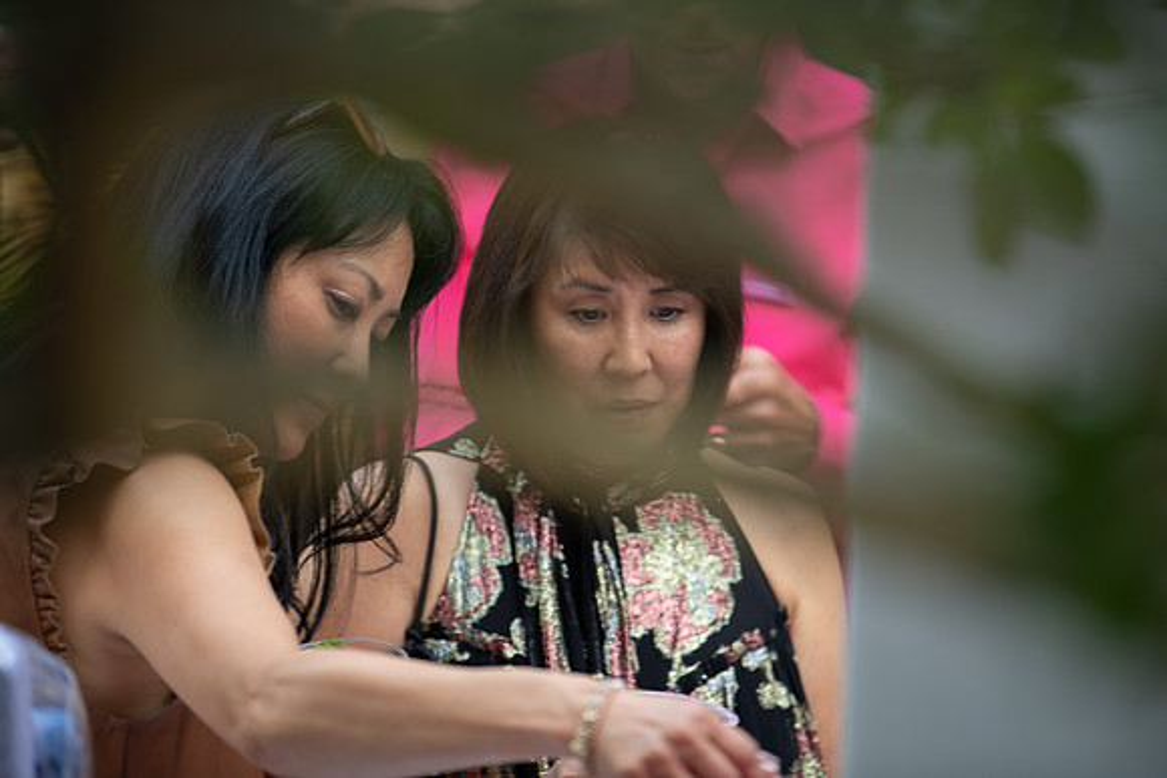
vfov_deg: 6.9
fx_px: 6485
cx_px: 584
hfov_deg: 10.3
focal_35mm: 200
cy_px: 389
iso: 200
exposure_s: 1/160
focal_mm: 200
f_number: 2.8
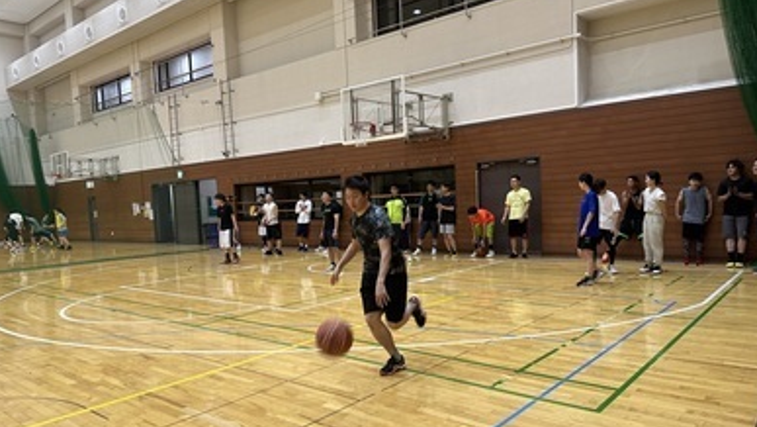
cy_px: 237
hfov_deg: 69.8
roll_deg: +2.6
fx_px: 542
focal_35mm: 27
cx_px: 381
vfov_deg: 42.9
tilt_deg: -4.9
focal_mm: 6.86
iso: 160
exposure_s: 1/100
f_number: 1.78
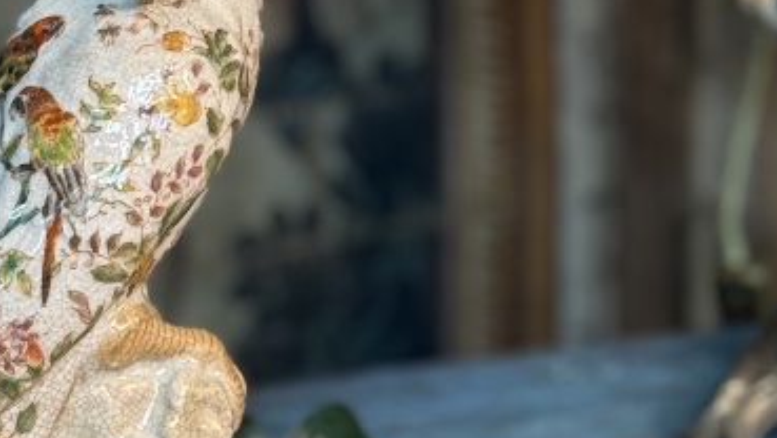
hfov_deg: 12.6
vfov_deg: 7.1
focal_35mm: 170
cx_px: 451
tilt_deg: -7.1
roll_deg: +2.1
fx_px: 3504
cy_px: -128
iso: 100
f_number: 1.78
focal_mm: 6.76
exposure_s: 1/50
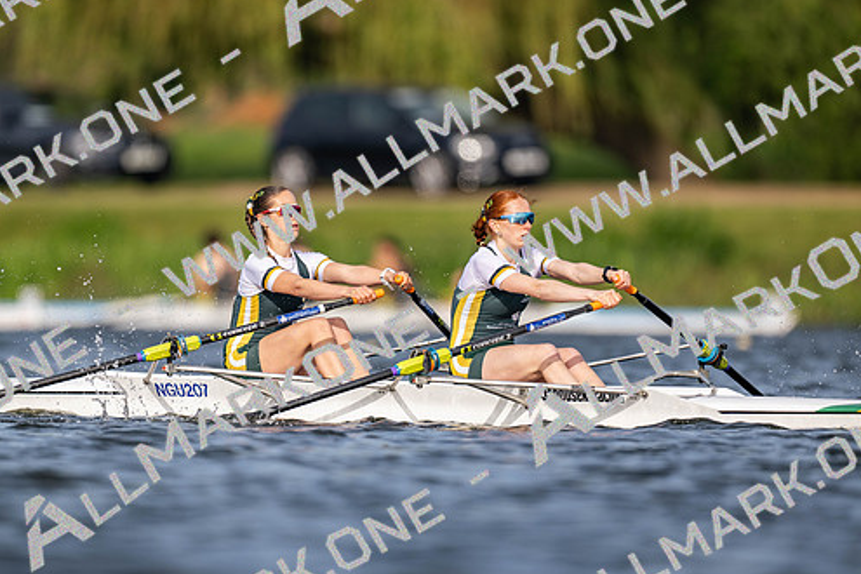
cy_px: 302
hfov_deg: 2.9
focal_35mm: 703
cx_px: 377
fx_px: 16812
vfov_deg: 2.0
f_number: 4
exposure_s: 1/2500
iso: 250
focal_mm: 600
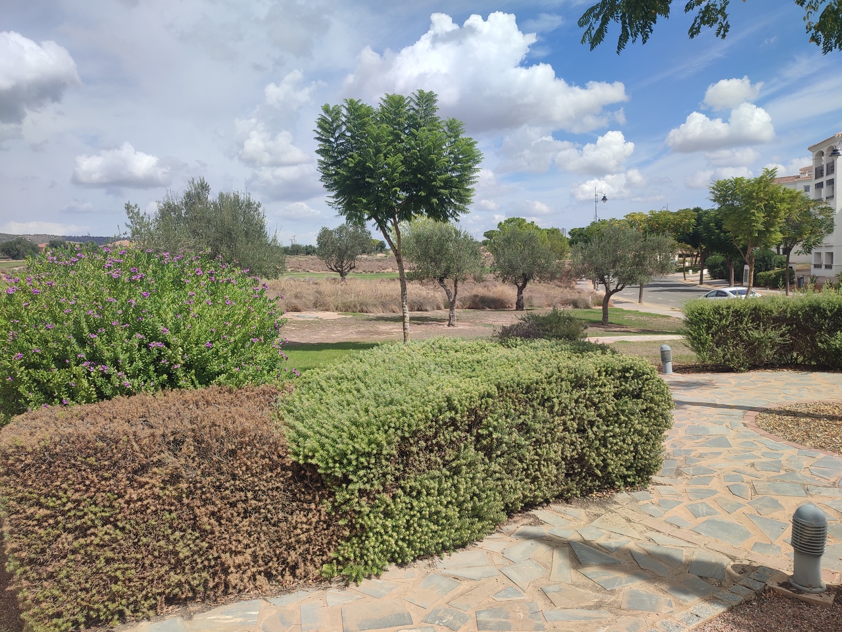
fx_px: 608
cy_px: 316
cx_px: 421
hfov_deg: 69.4
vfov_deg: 54.9
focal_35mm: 25
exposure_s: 1/788
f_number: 1.9
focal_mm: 6.04
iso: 50
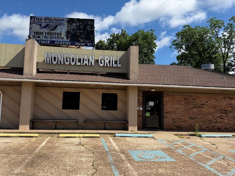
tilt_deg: +5.1
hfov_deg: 65.2
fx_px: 183
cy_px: 87
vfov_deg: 51.4
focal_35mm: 27
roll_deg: -2.0
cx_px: 108
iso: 80
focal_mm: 6.76
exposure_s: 1/4975
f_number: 1.78
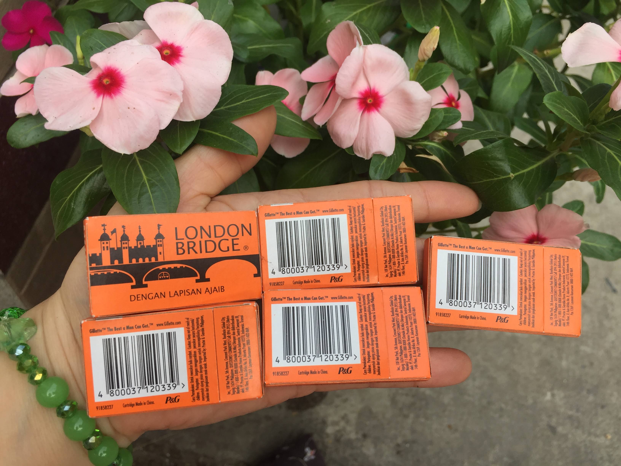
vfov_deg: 48.2
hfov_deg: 61.7
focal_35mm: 29
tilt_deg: -53.0
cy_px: 233
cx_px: 310
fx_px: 520
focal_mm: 4.15
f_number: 2.2
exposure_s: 1/196
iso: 32
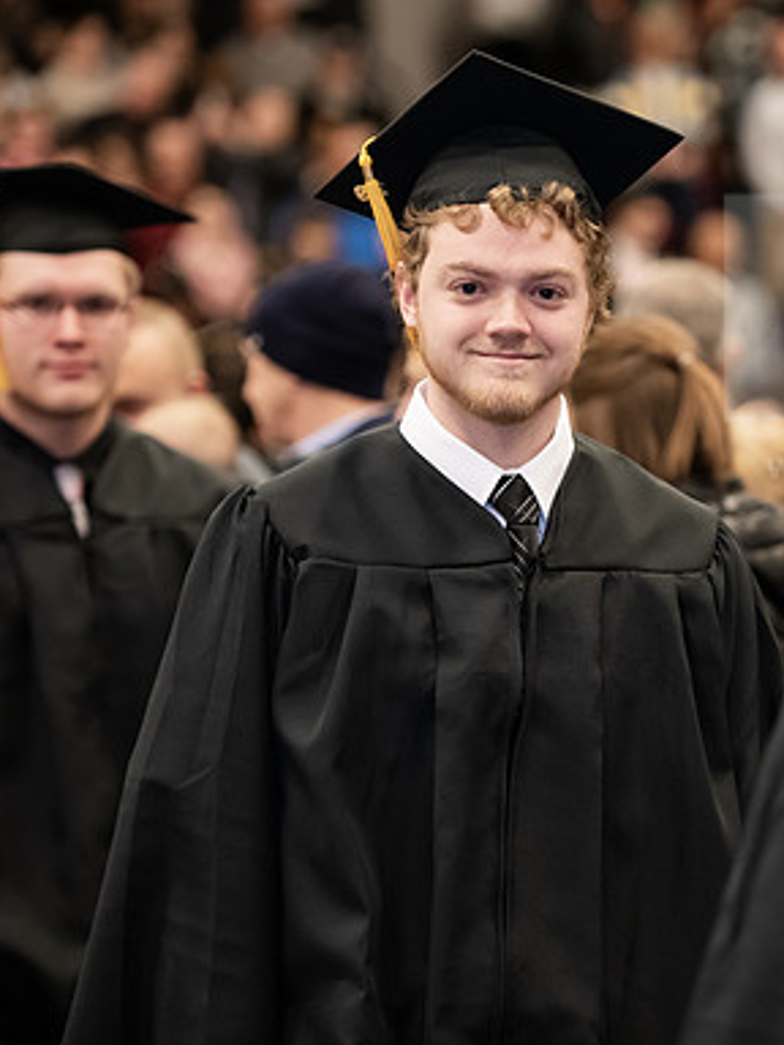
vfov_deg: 10.5
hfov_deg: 7.8
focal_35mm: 189
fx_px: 5707
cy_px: 524
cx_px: 642
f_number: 3.2
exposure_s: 1/200
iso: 2000
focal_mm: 130
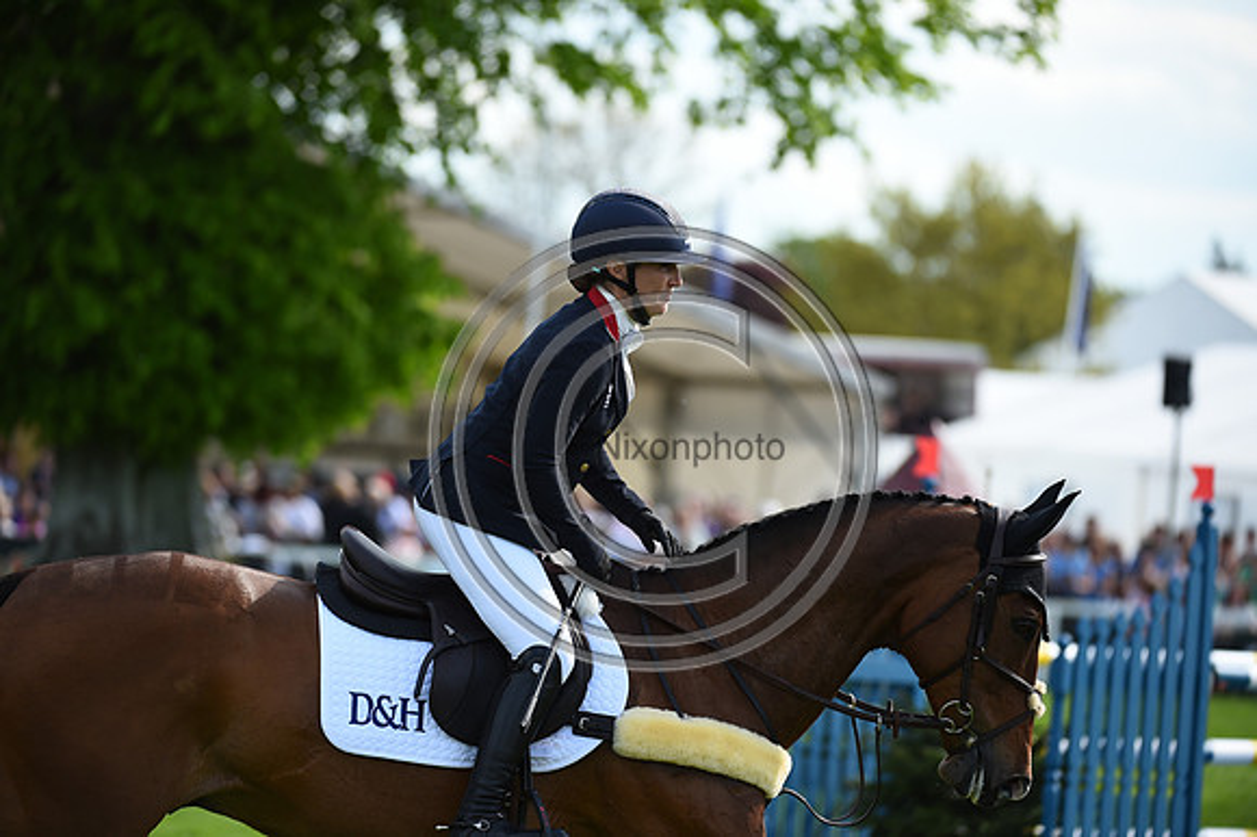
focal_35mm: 220
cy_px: 418
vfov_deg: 6.2
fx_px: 7677
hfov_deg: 9.4
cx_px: 628
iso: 400
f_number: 4.5
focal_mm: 220
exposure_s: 1/1250
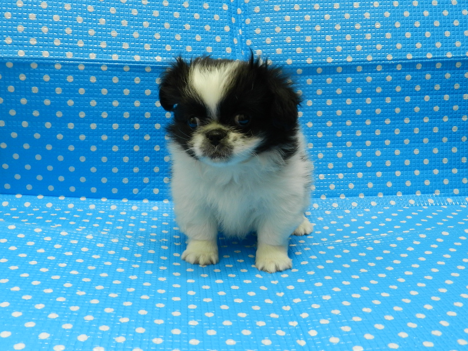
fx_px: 514
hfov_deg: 49.0
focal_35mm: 38
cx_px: 234
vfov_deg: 37.7
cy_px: 176
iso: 400
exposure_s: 1/30
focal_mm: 6.7
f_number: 4
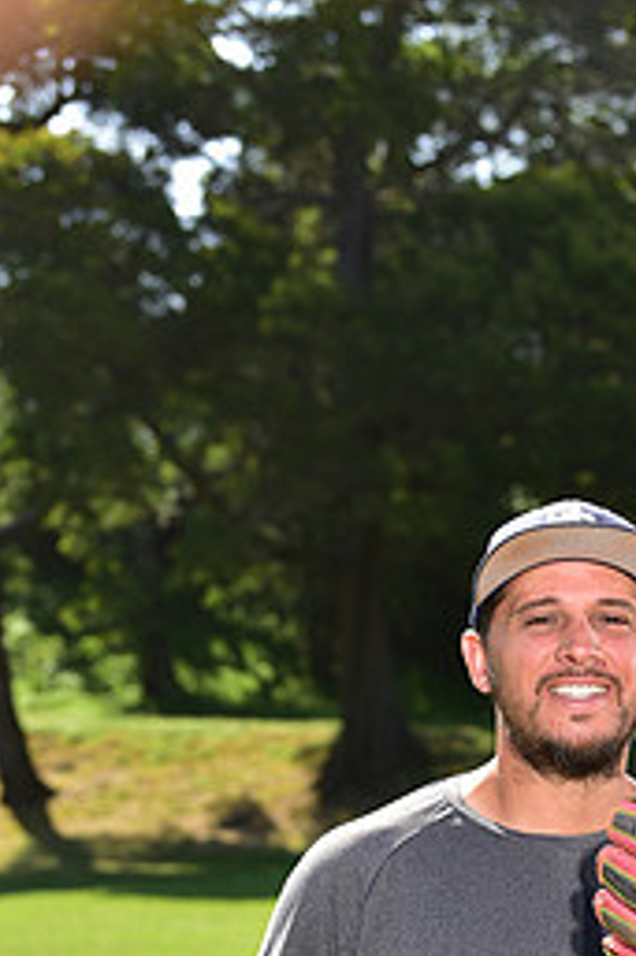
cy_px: 1060
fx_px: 4192
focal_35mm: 158
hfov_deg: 8.6
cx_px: 709
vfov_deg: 12.8
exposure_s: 1/250
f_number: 5.6
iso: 100
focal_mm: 70
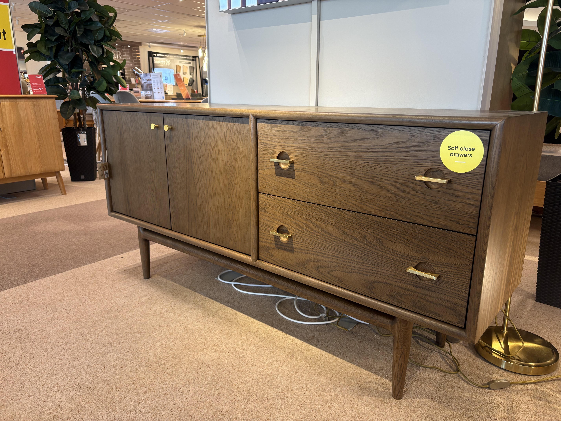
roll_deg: -0.2
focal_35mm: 26
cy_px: 210
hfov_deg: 67.3
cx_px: 280
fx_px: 421
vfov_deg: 53.1
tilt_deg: -15.0
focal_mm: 5.96
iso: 64
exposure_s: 1/50
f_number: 1.6
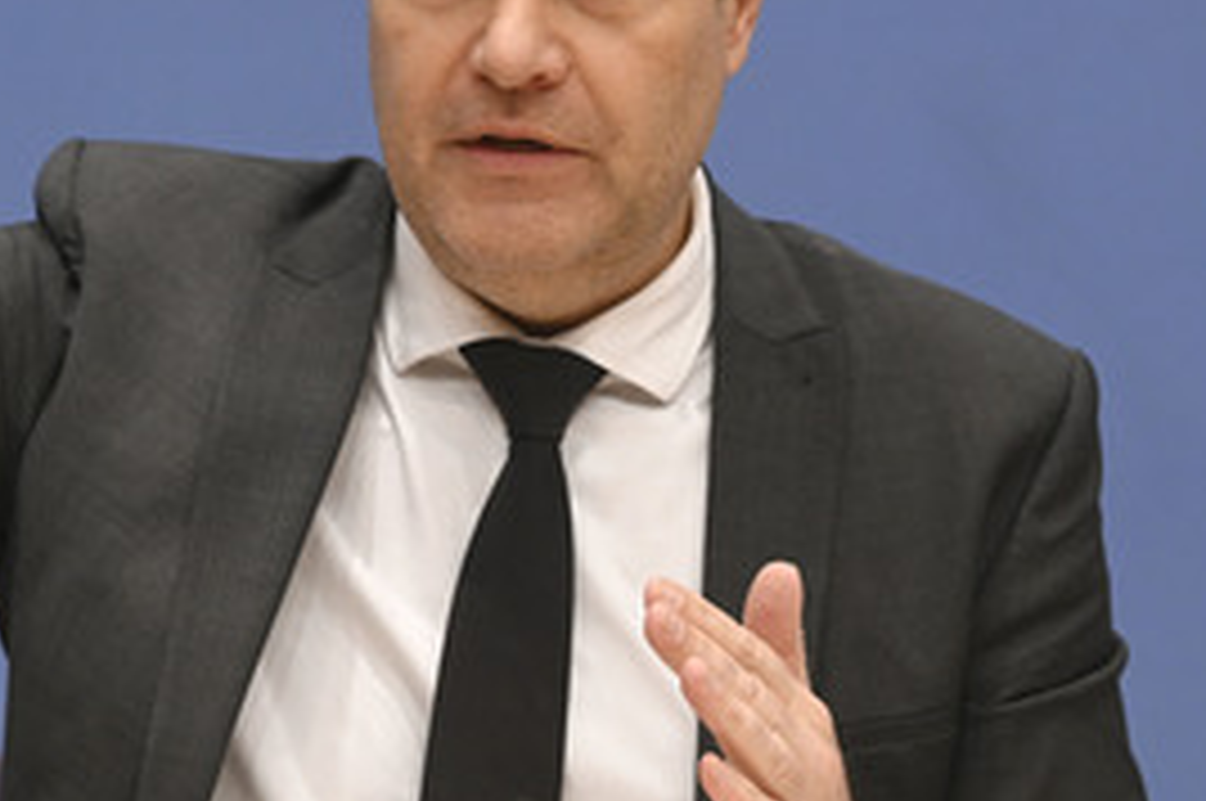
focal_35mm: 185
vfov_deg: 7.4
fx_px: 6190
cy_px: 189
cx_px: 416
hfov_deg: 11.1
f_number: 5.6
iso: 4000
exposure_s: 1/500
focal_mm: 110
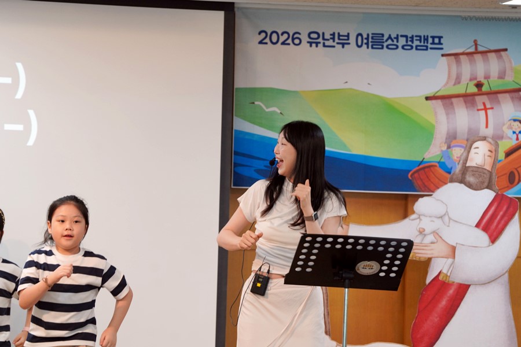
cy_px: 174
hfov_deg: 10.3
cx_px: 260
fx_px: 2894
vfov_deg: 6.9
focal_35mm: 200
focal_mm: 200
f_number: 4
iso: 1250
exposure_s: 1/250
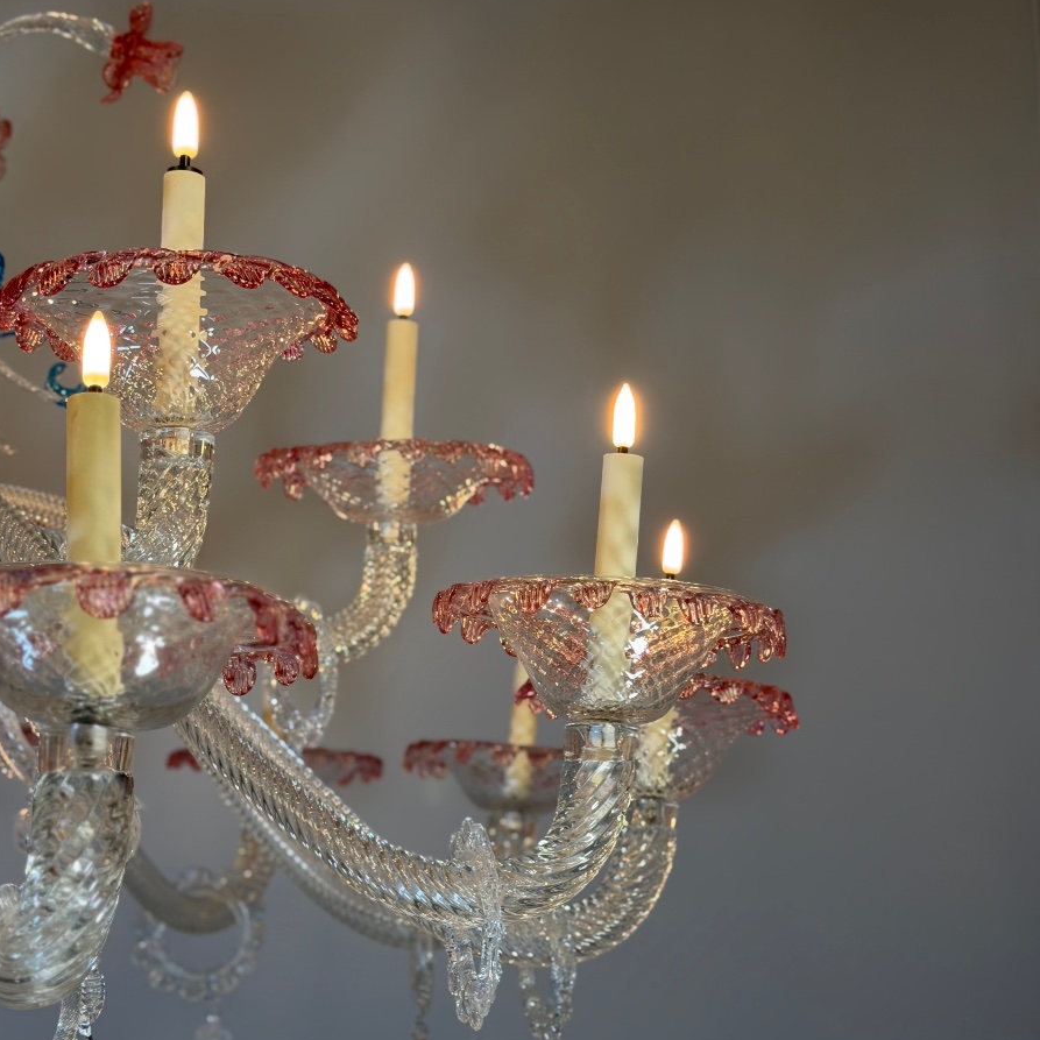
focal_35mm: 57
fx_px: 1937
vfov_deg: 30.0
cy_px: 589
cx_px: 521
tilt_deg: +6.9
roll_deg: +0.8
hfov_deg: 30.0
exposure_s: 1/100
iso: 80
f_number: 1.78
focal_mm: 6.76
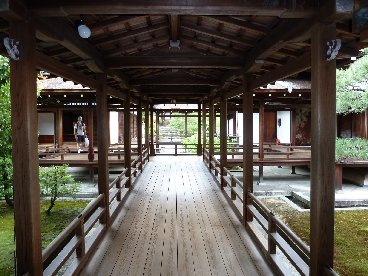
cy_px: 138
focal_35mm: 25
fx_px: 266
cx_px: 184
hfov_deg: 69.4
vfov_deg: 54.9
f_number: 3.3
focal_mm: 4.1
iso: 125
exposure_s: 1/30
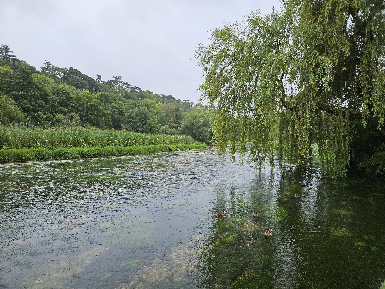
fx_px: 256
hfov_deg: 73.9
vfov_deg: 58.9
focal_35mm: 23
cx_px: 192
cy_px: 144
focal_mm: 5.4
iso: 25
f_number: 1.8
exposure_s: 1/784
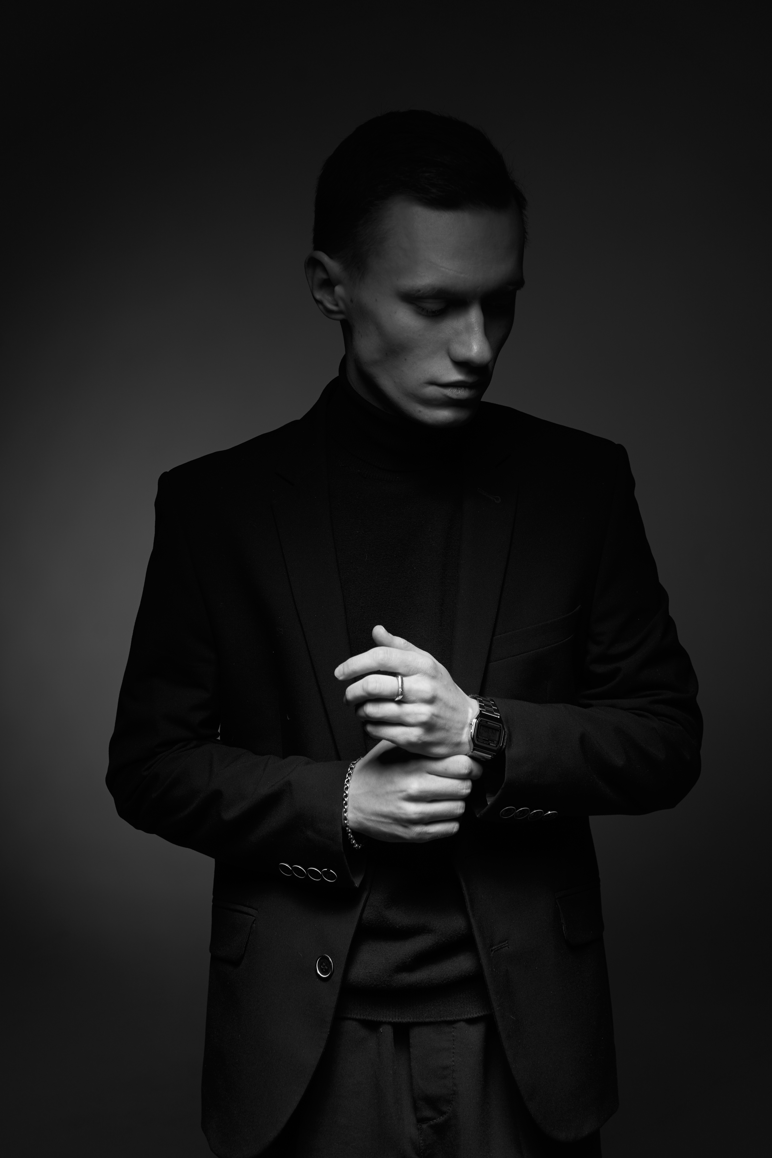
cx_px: 386
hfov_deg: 18.2
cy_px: 579
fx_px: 2412
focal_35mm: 75
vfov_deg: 27.0
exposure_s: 1/160
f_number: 5.6
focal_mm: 75
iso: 100
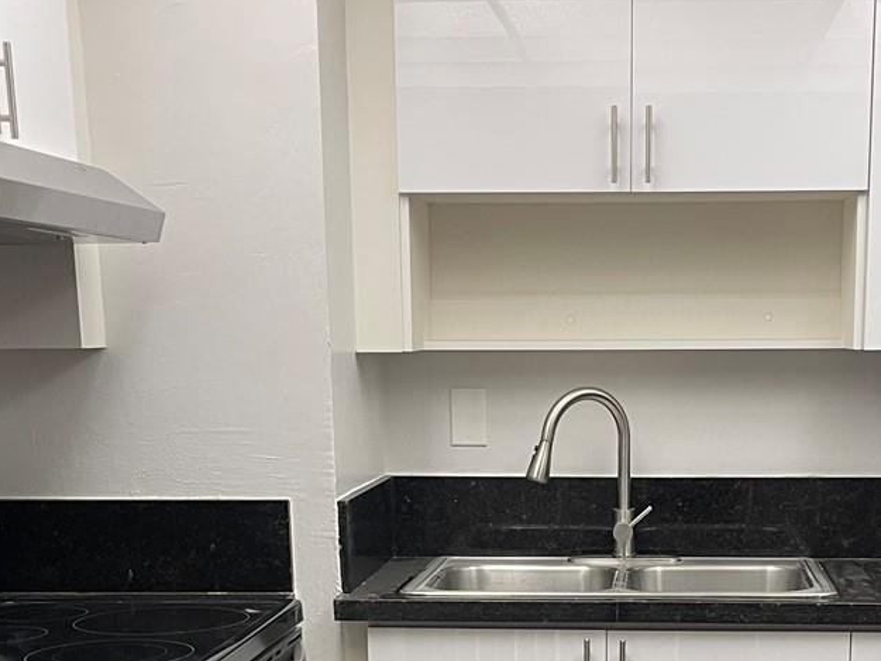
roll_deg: +0.1
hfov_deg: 30.1
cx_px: 560
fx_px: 1629
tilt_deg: -12.3
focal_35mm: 64
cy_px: 705
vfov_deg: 21.9
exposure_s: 1/60
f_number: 1.6
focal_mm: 5.1
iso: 100
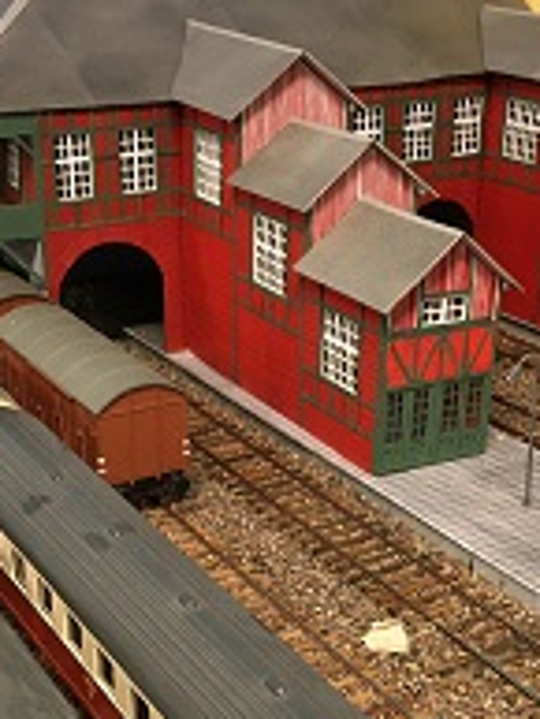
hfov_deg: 24.4
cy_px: 536
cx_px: 268
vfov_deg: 31.6
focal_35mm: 60
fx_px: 1247
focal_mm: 4.15
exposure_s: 1/33
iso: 100
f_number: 2.2
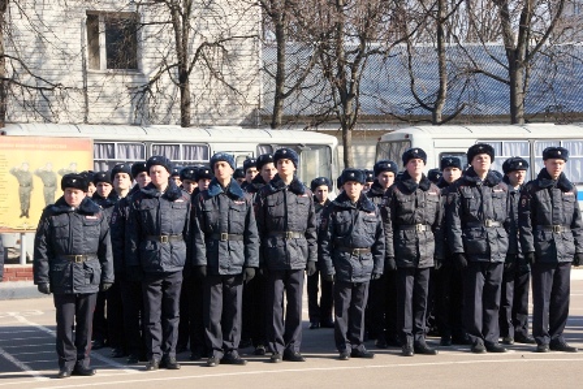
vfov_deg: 15.2
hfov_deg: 22.6
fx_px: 1458
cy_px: 194
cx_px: 292
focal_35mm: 90
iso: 400
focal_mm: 60
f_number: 8
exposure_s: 1/800
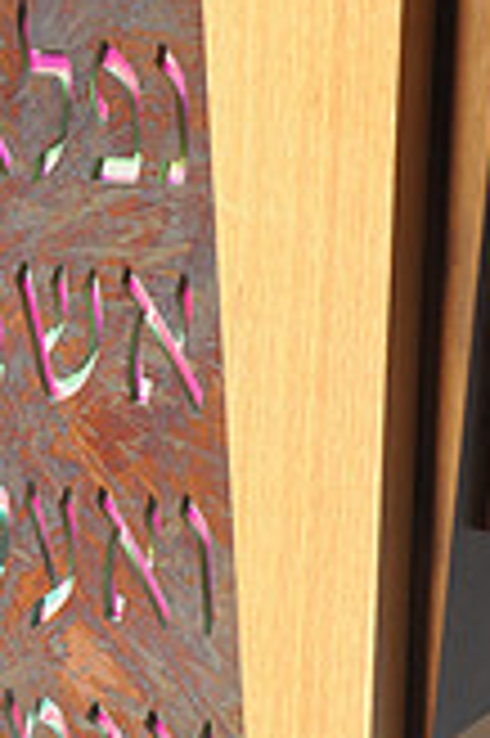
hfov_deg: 7.1
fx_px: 3928
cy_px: 126
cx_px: -115
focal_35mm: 192
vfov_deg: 10.7
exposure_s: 1/8
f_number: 5
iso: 800
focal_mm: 70
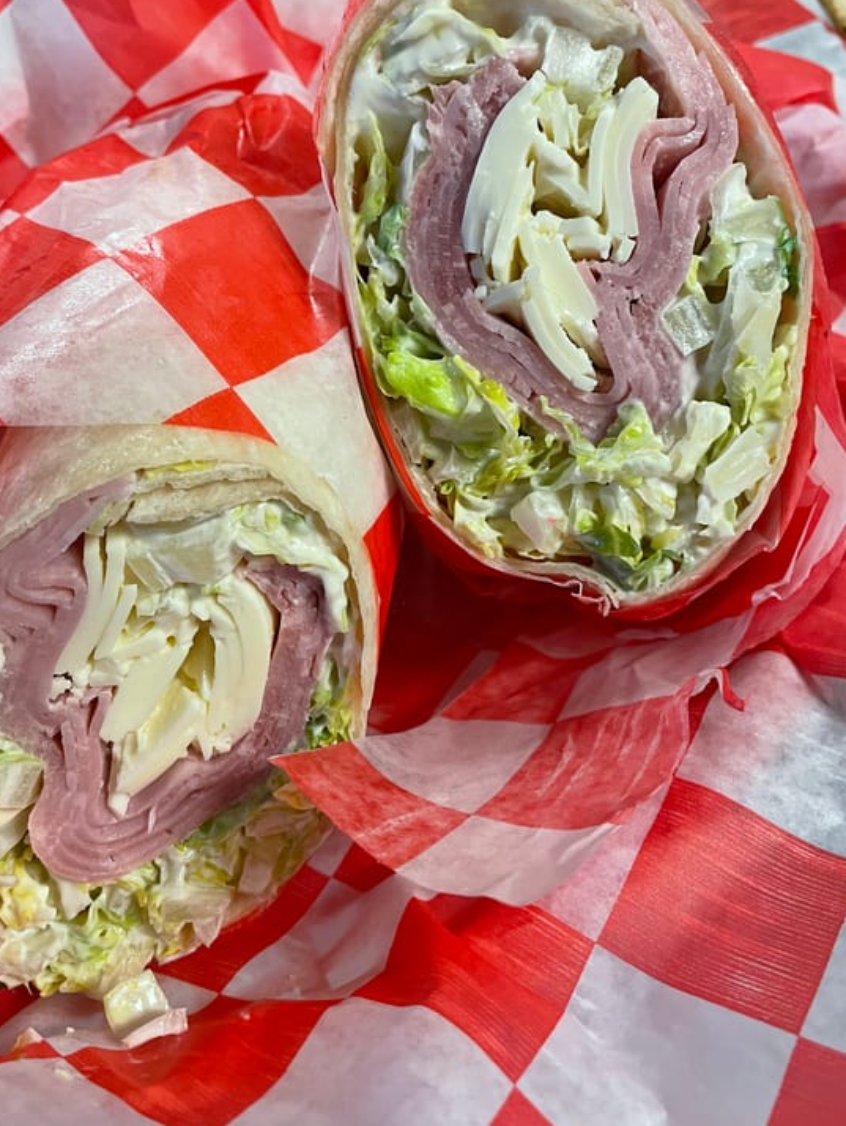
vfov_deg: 58.2
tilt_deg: -62.7
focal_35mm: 31
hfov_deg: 45.3
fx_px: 1009
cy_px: 500
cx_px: 354
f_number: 1.6
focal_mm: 4.2
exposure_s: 1/60
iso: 125
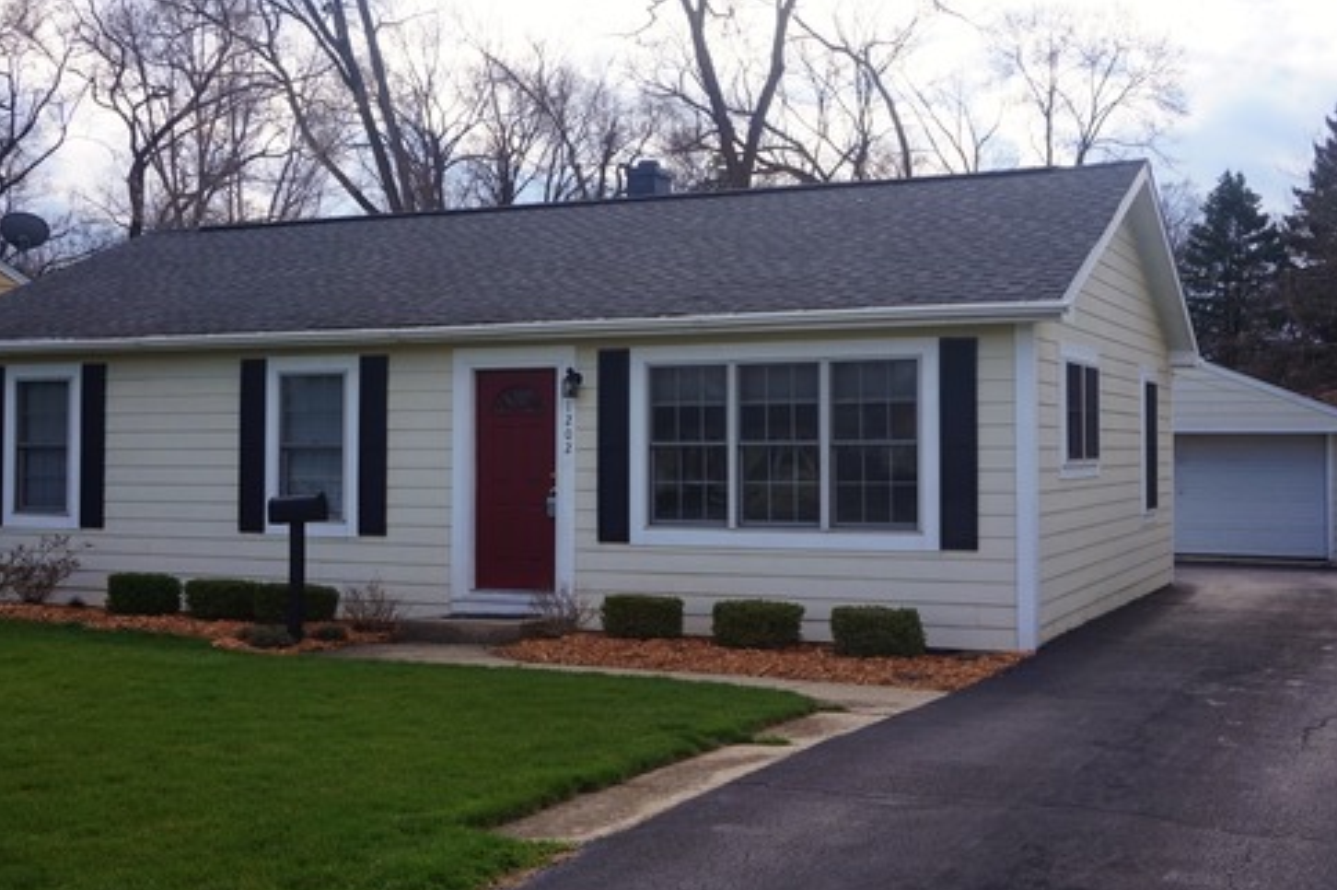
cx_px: 740
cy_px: 404
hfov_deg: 46.7
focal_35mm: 42
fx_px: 1546
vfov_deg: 32.1
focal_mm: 21
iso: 100
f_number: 13
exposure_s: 1/80
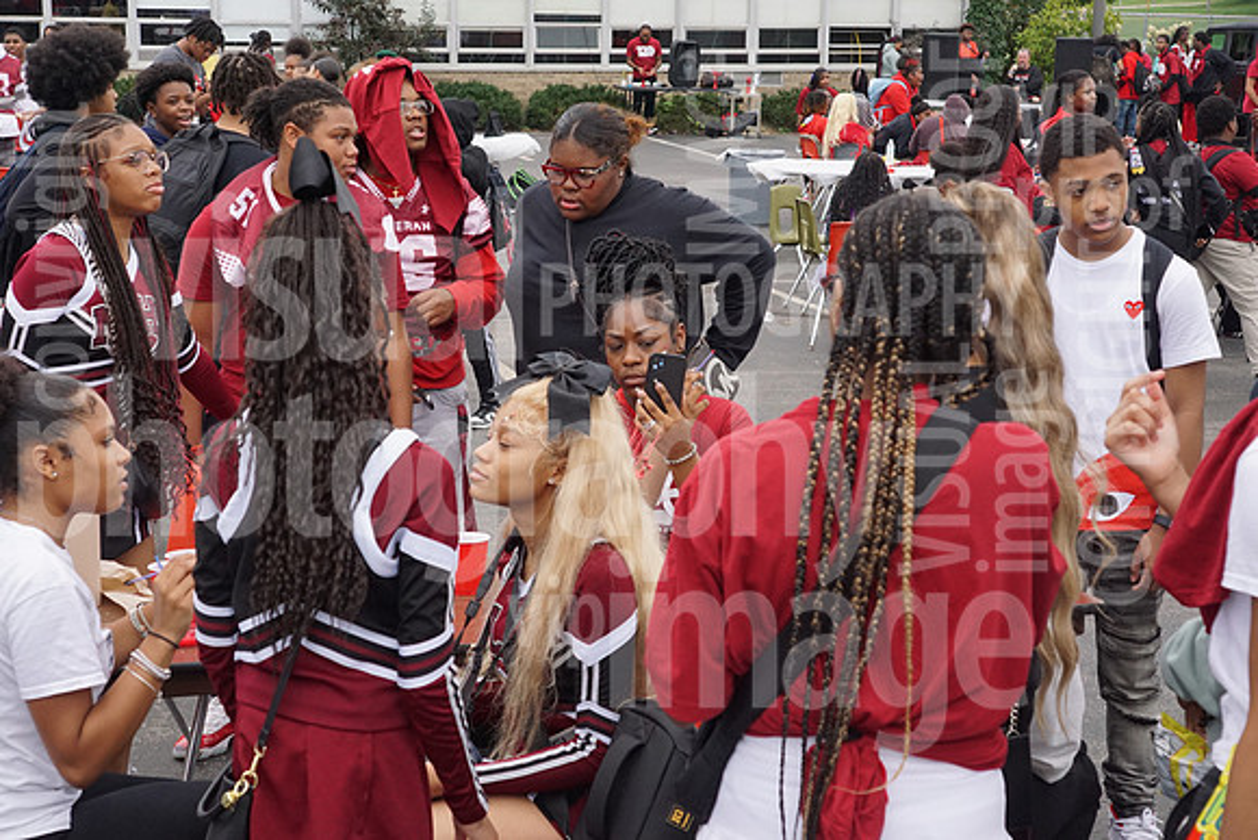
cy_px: 420
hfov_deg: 29.9
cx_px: 629
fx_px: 2359
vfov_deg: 20.2
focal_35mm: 68
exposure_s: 1/400
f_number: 8
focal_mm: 45
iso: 1000
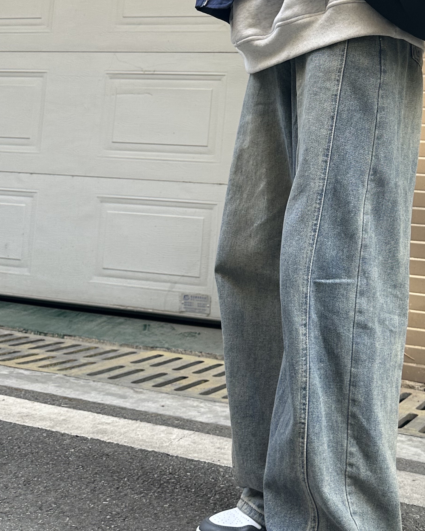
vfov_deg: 33.2
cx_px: 341
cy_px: 110
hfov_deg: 27.1
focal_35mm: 55
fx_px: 865
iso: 80
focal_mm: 6.86
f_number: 1.78
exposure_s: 1/303
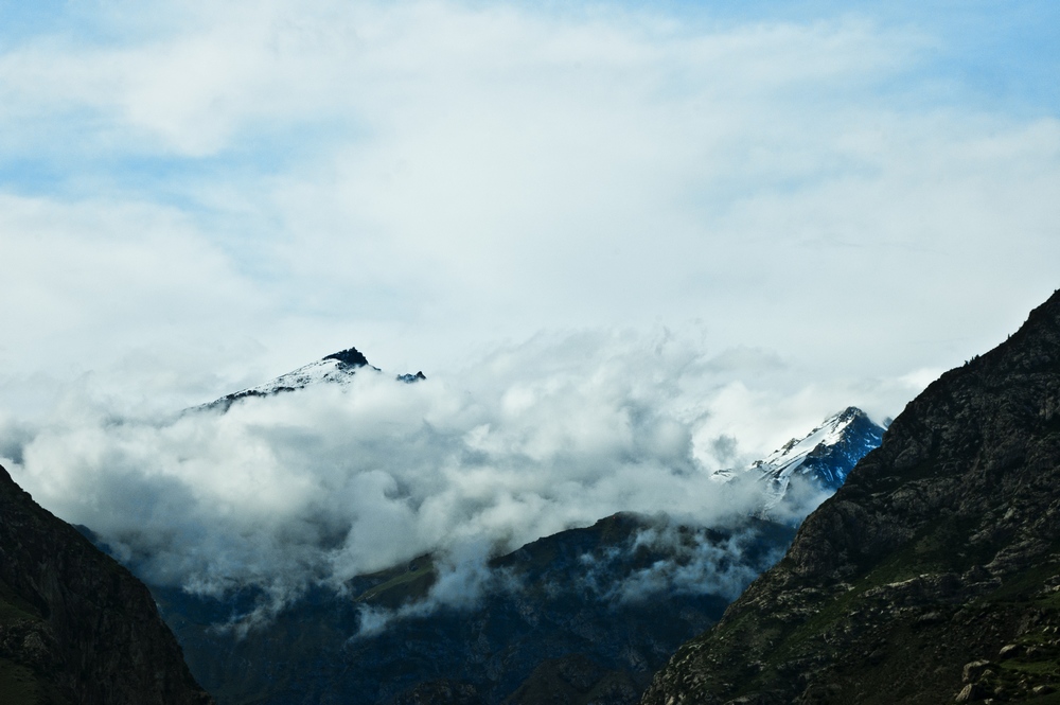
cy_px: 352
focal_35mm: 93
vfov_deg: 14.7
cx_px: 530
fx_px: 2736
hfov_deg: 21.9
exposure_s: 1/320
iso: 250
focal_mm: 62
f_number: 11
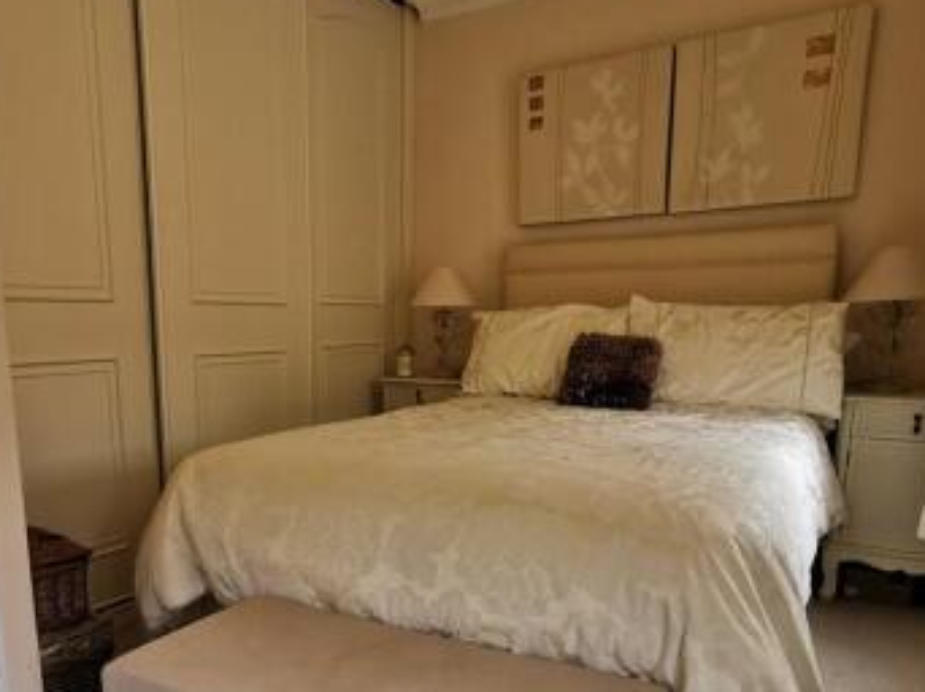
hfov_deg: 61.1
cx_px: 361
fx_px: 774
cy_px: 469
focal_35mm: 29
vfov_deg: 47.3
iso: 100
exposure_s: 1/100
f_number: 2.2
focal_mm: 2.26
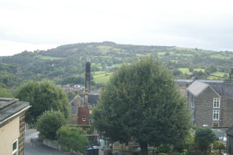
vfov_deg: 29.8
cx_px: 116
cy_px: 78
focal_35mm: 45
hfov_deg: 43.6
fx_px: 291
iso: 400
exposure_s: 1/40
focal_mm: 30
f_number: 4.5
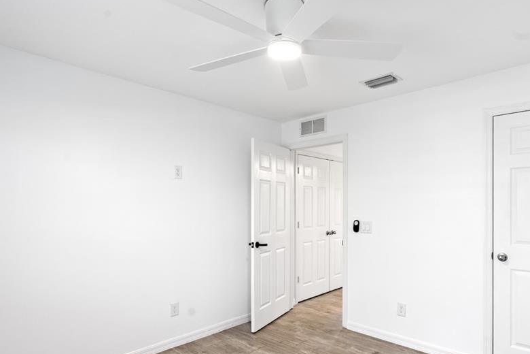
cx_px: 283
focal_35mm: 21
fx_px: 309
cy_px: 202
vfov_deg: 59.2
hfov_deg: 81.1
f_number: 8
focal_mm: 16
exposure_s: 1/30
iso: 400
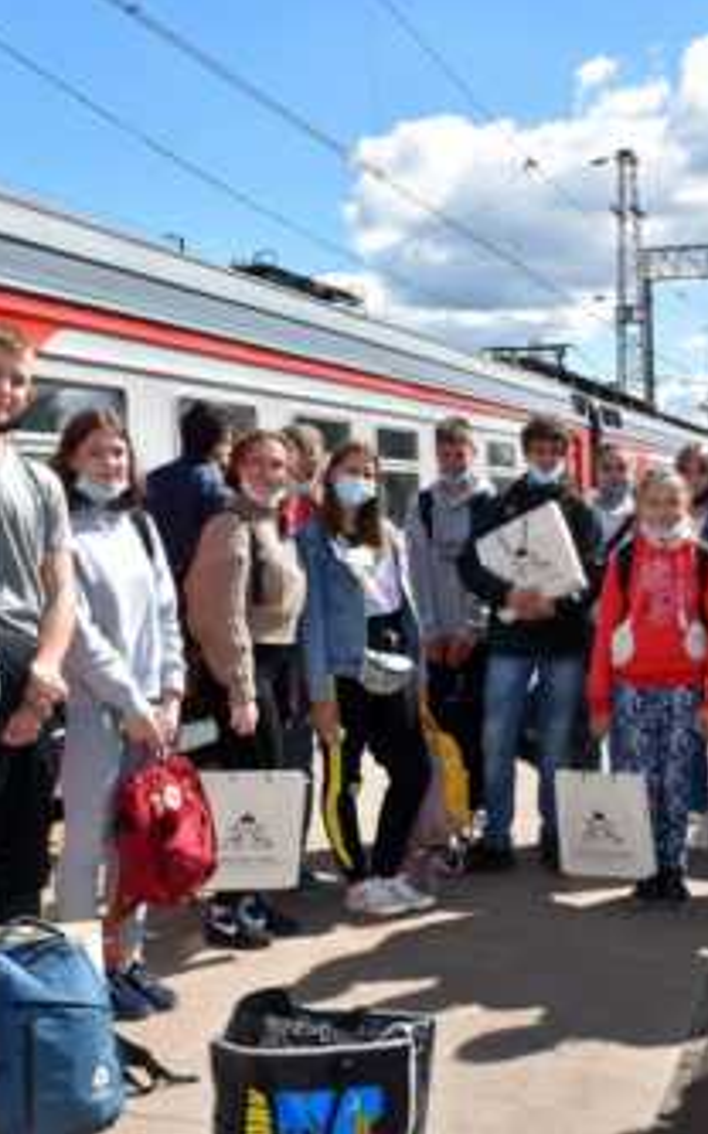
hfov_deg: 27.7
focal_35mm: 46
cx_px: 507
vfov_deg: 43.5
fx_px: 1421
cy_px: 565
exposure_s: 1/200
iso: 100
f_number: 10
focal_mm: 20
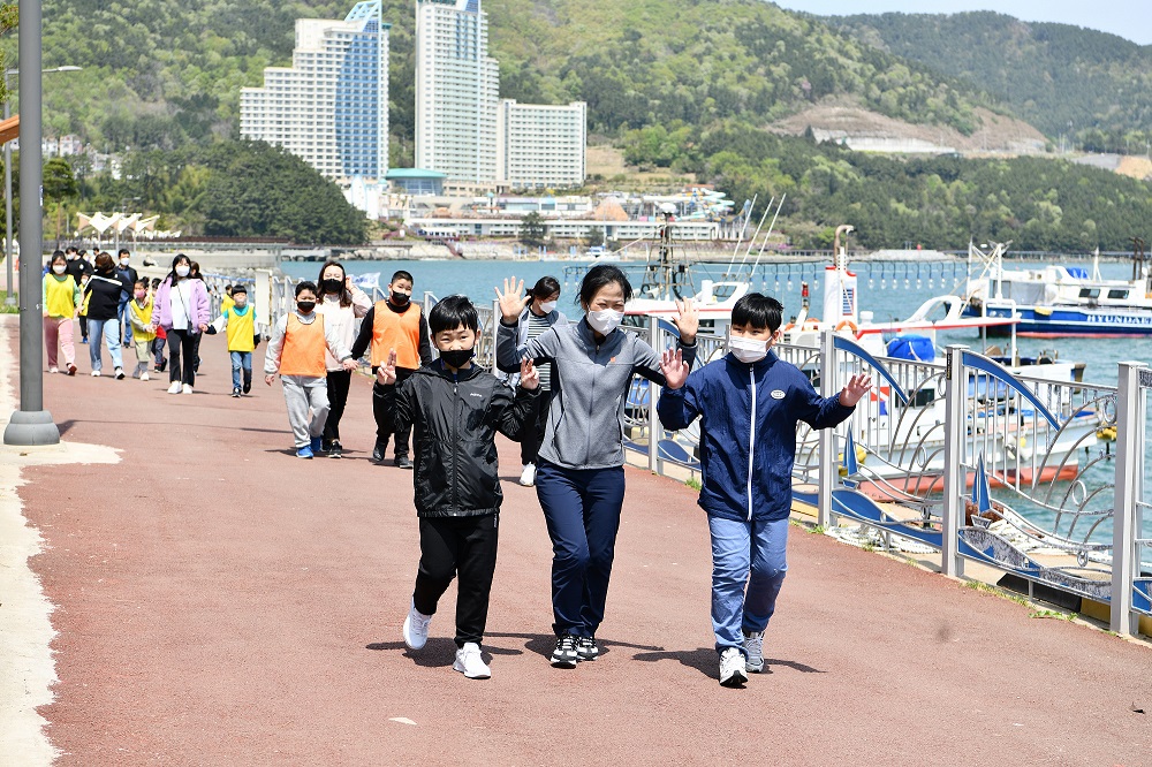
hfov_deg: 31.0
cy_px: 384
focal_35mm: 65
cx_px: 576
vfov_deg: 20.9
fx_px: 2079
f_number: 5.6
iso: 100
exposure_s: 1/500
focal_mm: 65
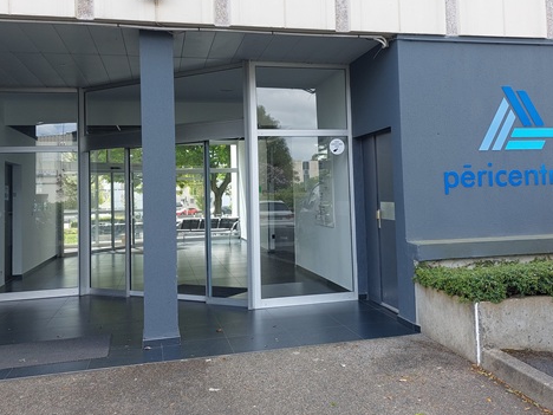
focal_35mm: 37
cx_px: 314
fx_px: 591
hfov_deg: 50.0
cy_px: 149
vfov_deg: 38.4
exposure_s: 1/186
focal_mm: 5.23
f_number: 1.8
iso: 25
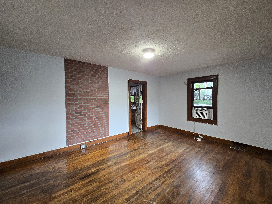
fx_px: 102
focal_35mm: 13
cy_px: 102
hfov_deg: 106.2
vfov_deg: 89.9
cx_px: 136
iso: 400
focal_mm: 2.2
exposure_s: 1/60
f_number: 2.2
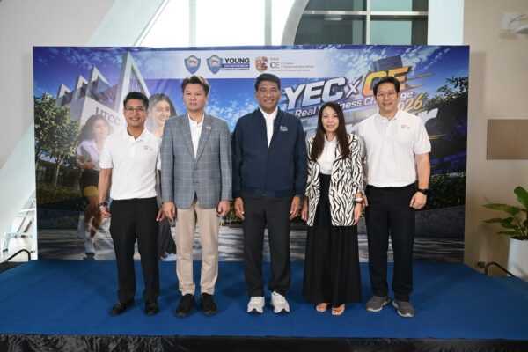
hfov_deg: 64.6
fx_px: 418
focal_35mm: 28
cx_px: 264
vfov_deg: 45.7
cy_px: 176
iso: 3200
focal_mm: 28.5
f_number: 5
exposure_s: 1/250
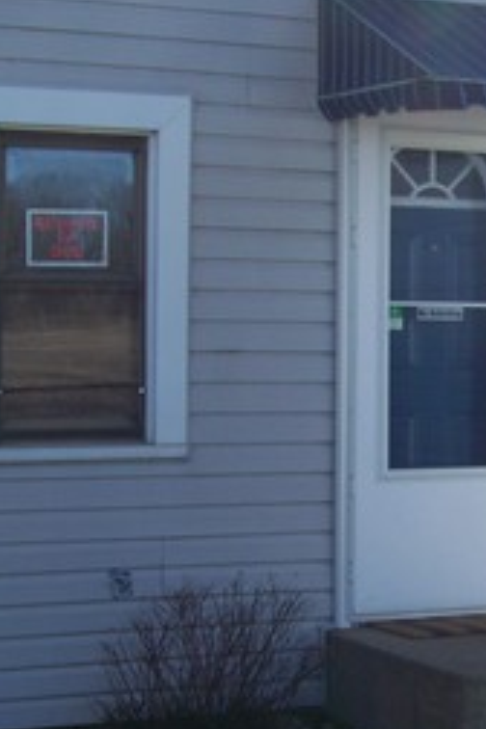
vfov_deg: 21.4
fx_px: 1924
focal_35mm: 95
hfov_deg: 14.1
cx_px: 506
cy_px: 489
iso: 64
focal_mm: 5.85
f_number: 2.8
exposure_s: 1/500
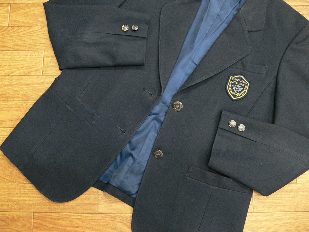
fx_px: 312
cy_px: 116
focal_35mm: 35
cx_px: 154
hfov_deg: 52.6
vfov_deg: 40.7
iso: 200
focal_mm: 7.4
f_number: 2.8
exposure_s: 1/13
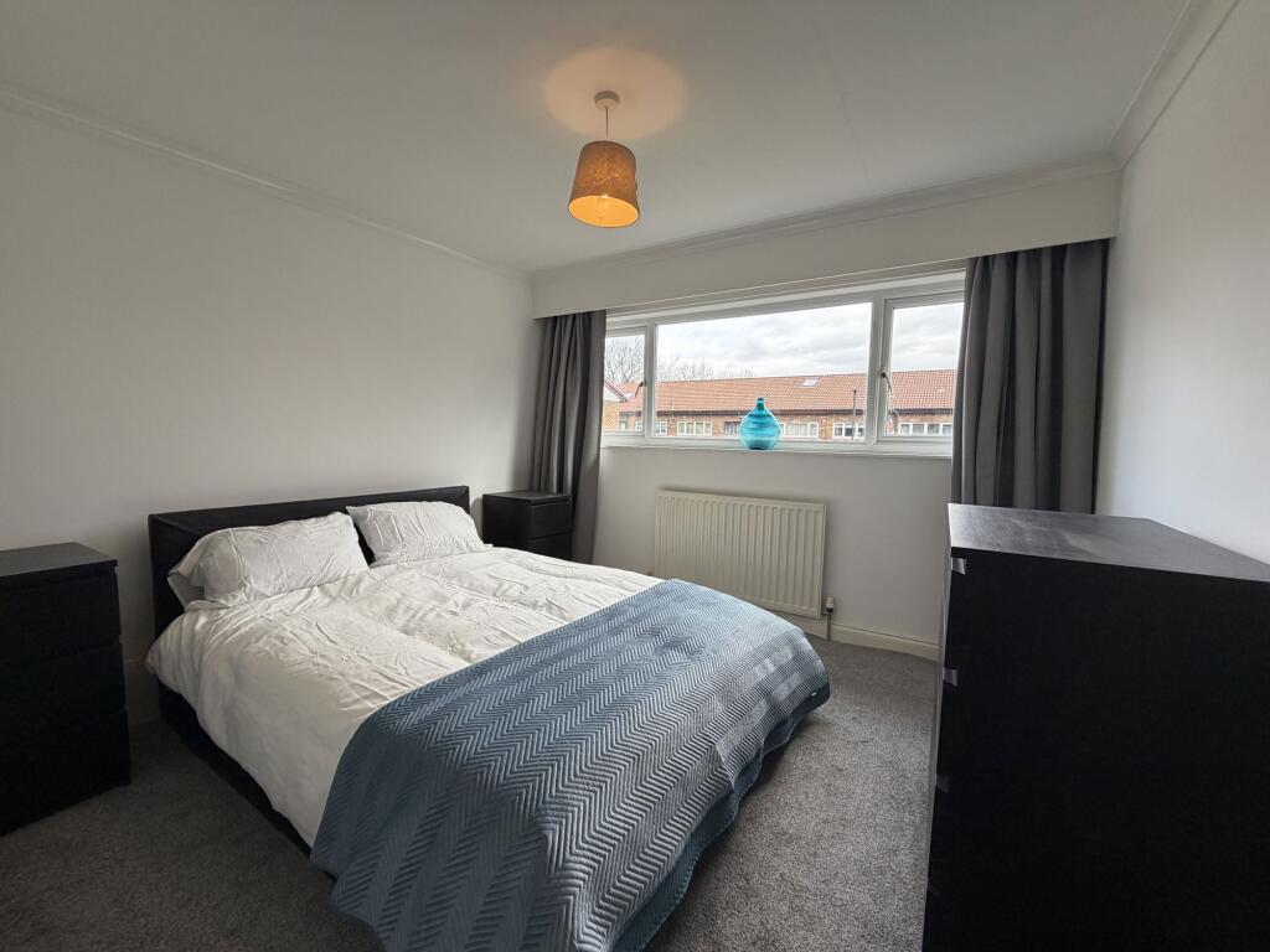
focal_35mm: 14
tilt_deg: -4.2
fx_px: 514
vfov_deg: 85.7
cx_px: 635
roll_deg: -1.4
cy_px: 476
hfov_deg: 102.1
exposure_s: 1/121
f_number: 2.2
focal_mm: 2.22
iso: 125
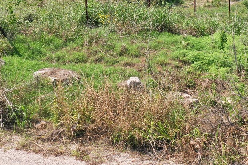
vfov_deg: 18.8
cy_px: -25
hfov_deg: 29.0
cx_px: 174
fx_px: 475
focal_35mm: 69
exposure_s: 1/320
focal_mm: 10.26
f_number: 5
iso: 100
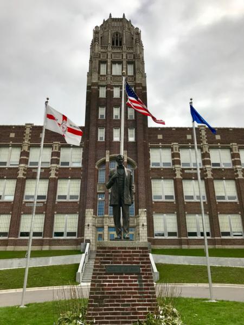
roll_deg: -1.3
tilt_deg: +20.9
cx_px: 122
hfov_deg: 49.7
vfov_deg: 63.4
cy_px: 162
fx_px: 263
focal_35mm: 28
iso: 20
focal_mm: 3.99
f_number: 1.8
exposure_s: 1/4000
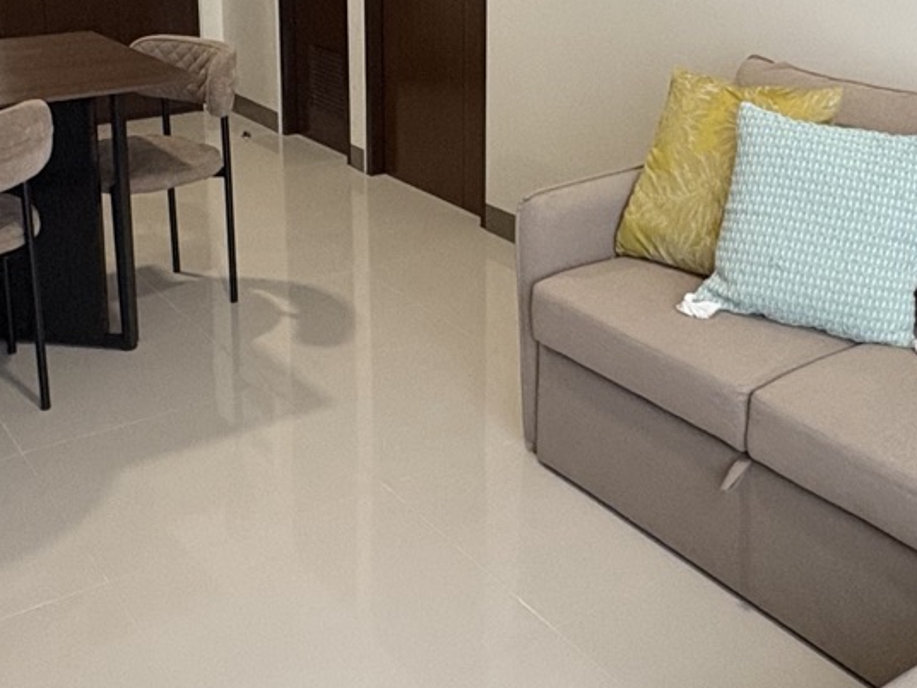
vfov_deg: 29.8
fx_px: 1245
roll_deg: -0.3
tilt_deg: -11.8
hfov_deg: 40.3
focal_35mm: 47
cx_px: 524
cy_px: 89
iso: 400
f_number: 2.2
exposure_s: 1/60
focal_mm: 2.22
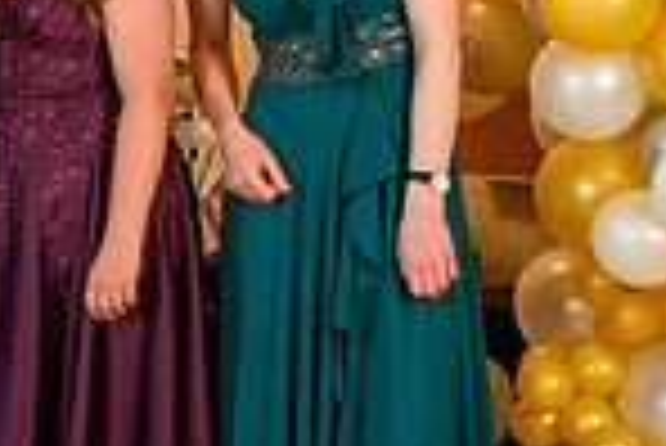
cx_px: -405
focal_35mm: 137
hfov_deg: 13.8
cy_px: 117
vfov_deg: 10.0
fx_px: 2537
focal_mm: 35
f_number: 3.5
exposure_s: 1/100
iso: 1250
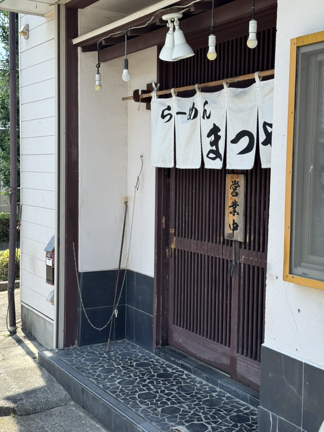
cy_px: 216
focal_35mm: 48
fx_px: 599
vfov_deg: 39.7
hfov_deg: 30.3
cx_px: 162
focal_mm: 6.76
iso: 64
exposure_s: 1/1524
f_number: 1.78
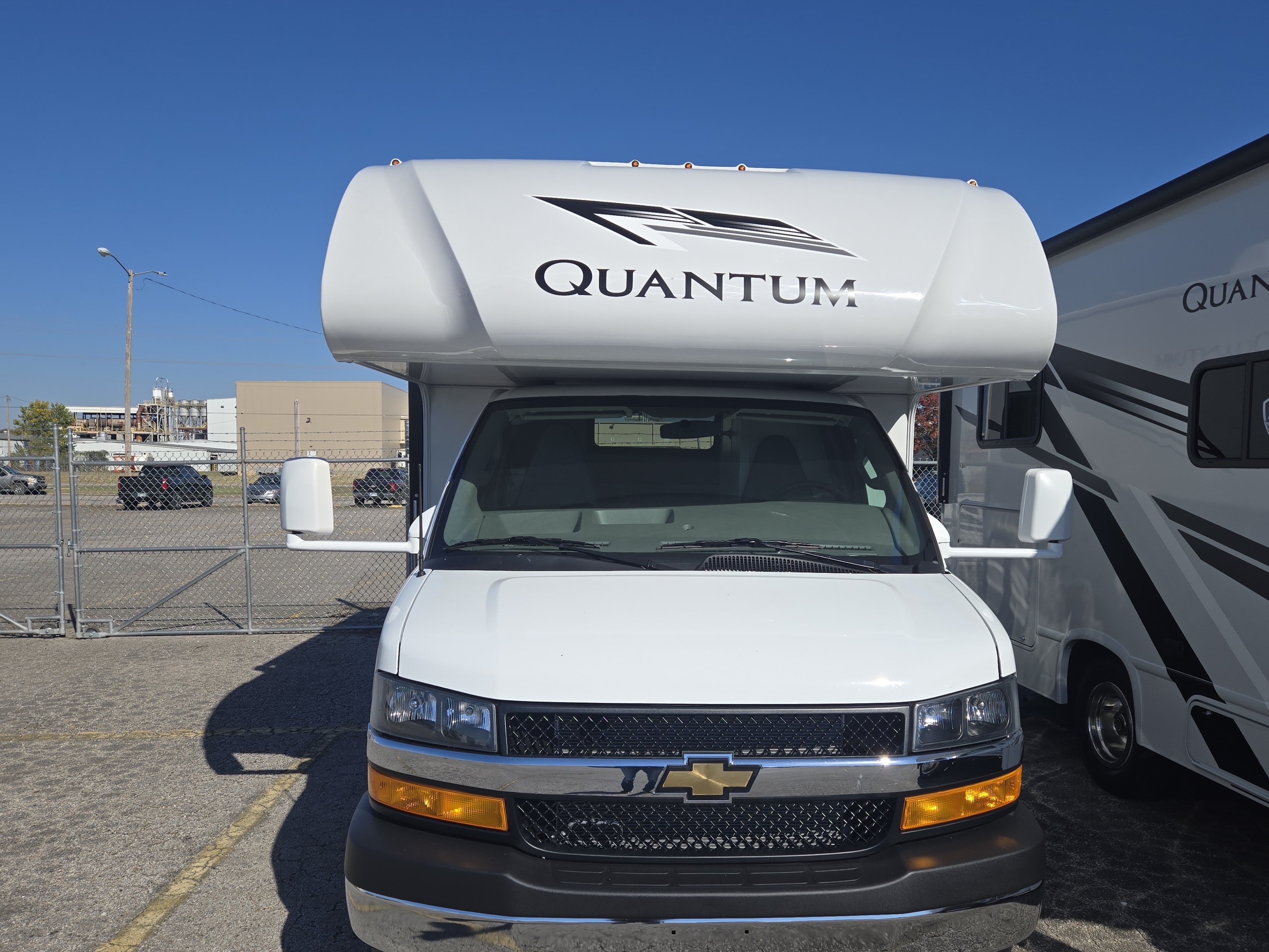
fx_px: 990
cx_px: 672
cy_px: 518
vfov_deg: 51.3
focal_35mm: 27
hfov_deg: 65.3
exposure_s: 1/3246
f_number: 1.8
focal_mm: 5.4
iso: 25
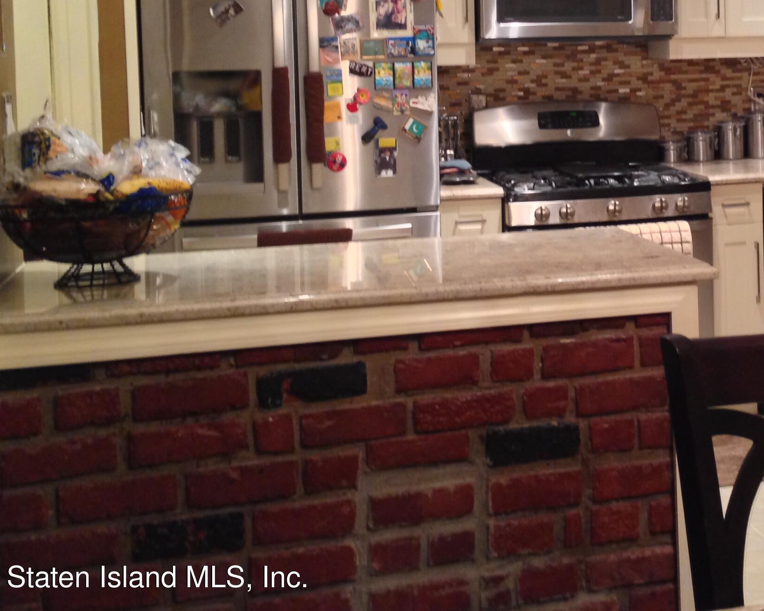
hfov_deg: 31.2
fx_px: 1334
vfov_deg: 25.3
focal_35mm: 59
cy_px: 100
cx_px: 608
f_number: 2.4
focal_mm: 4.13
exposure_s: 1/20
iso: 200
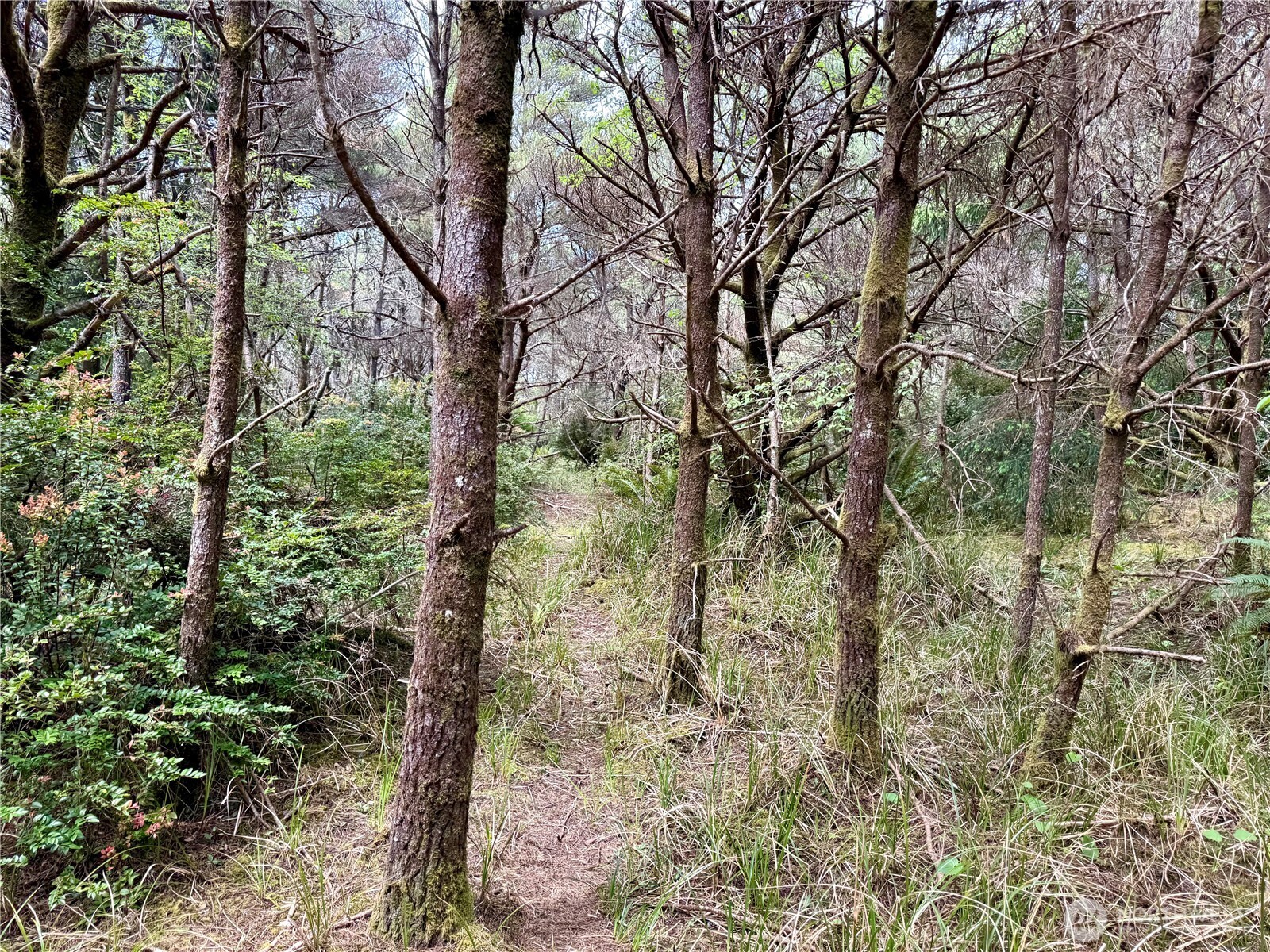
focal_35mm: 24
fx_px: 881
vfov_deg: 56.8
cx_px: 635
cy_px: 476
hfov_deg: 71.6
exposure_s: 1/231
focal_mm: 6.76
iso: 80
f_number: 1.78
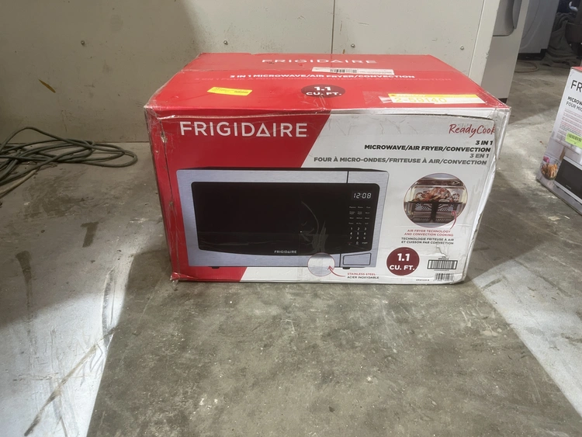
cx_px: 291
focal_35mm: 26
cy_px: 218
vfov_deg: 53.1
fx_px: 437
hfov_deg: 67.3
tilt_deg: -28.7
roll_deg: -0.9
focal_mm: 5.1
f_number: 1.6
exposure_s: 1/60
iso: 125
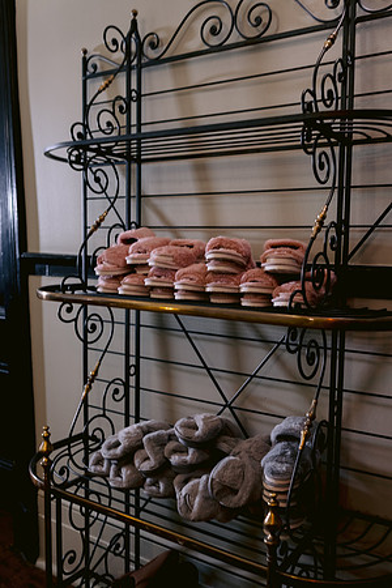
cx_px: 196
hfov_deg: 37.9
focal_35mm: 35
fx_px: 572
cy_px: 294
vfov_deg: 54.4
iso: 800
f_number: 3.2
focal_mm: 35
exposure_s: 1/6
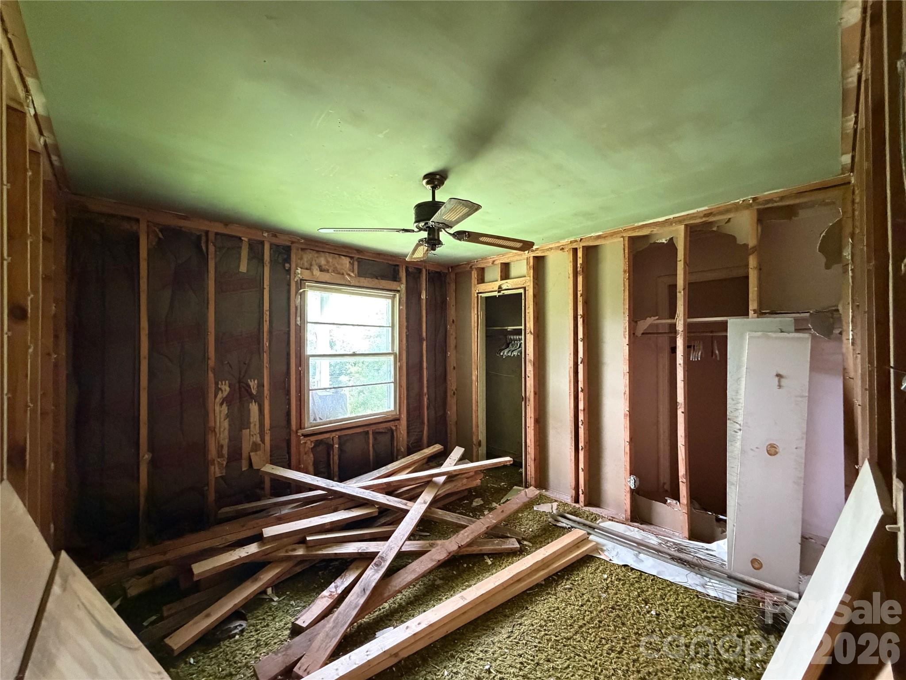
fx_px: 366
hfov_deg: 102.1
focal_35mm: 14
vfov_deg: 85.7
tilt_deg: +0.2
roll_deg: +0.7
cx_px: 453
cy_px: 340
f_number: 2.2
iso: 1000
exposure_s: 1/60
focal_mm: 2.22
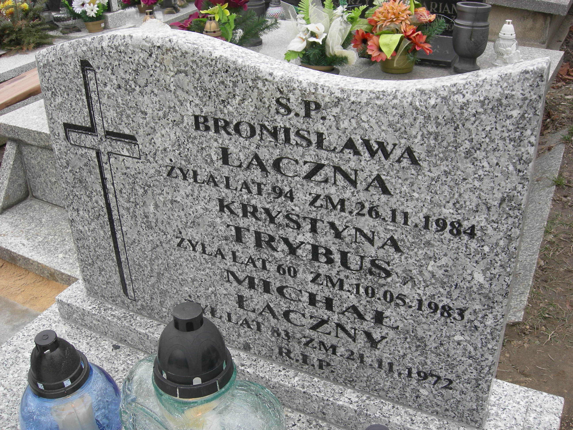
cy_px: 215
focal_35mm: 36
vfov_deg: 39.7
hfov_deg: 51.4
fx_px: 596
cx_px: 286
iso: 64
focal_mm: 7.5
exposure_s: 1/103
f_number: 4.3
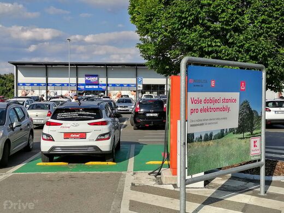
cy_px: 106
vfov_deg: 28.0
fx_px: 427
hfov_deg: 36.8
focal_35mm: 52
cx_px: 142
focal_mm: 5.3
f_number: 1.8
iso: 50
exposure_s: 1/2020
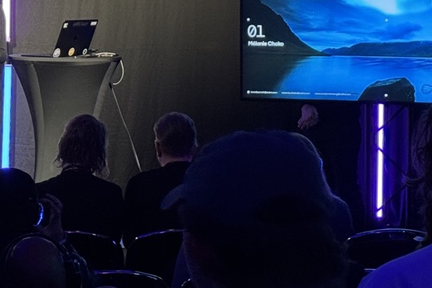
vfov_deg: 9.4
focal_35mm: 145
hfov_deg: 13.9
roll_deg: -0.5
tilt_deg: -2.4
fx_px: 1739
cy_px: 52
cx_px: -30
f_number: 1.78
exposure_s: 1/60
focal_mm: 6.76
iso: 160
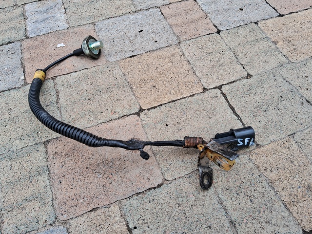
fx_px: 234
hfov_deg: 67.3
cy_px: 117
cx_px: 156
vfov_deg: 53.0
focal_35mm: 26
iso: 25
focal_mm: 3.98
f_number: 1.8
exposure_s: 1/107
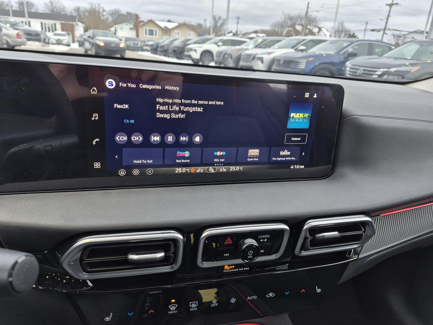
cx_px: 216
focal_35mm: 23
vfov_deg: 58.9
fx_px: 288
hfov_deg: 73.9
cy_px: 162
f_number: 1.8
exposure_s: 1/180
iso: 80
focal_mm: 5.4
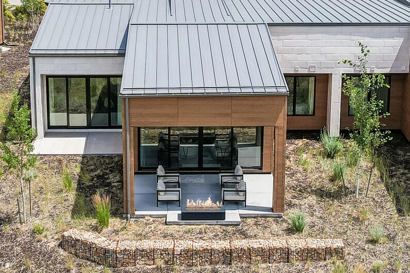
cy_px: 58
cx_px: 196
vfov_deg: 16.3
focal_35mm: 83
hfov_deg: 24.5
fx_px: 945
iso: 130
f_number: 2.8
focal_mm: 8.4
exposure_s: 1/100
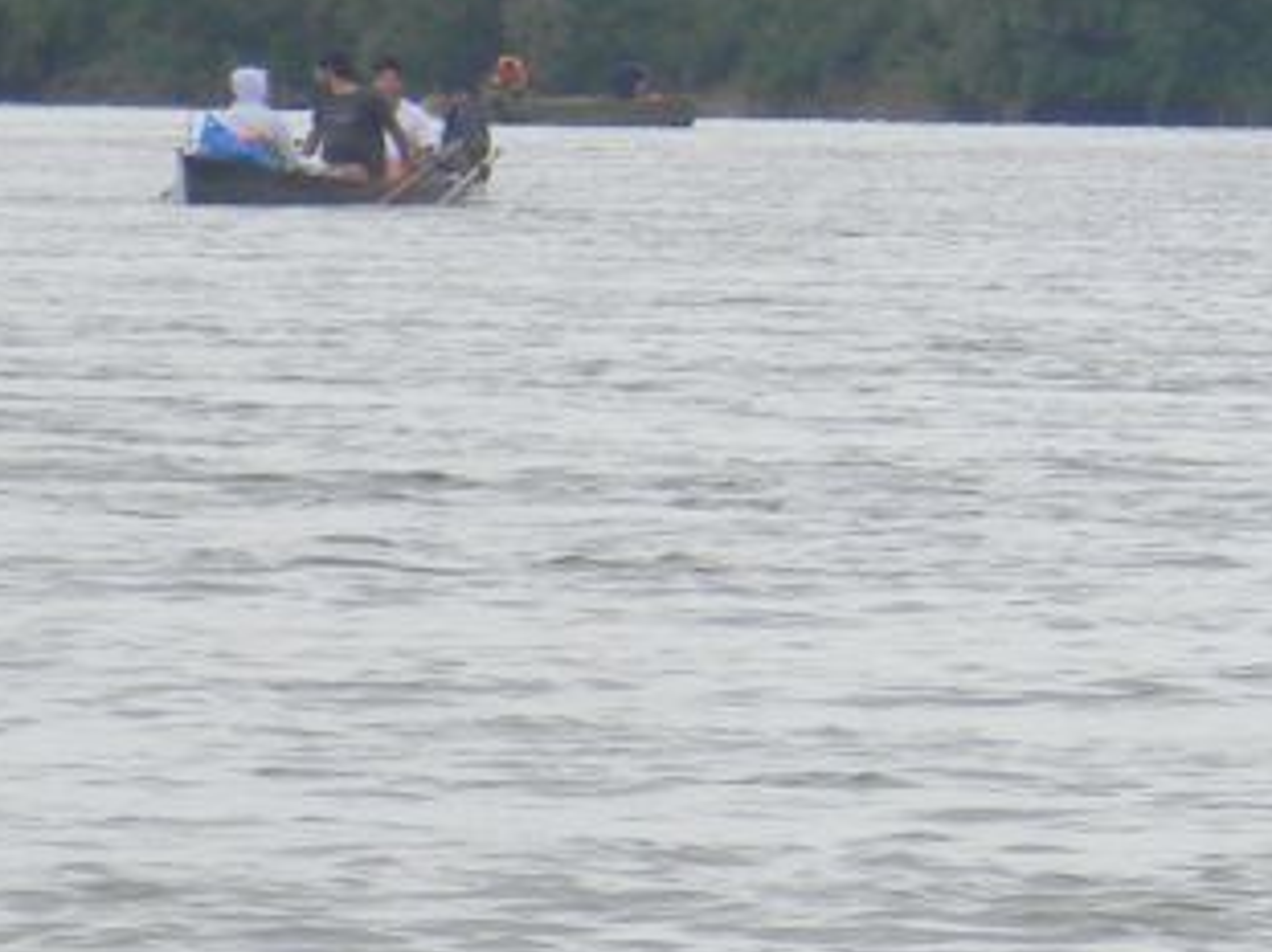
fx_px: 15868
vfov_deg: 3.4
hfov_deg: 4.6
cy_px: 682
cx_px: 1546
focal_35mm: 432
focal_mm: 19
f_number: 4.7
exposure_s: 1/418
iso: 80
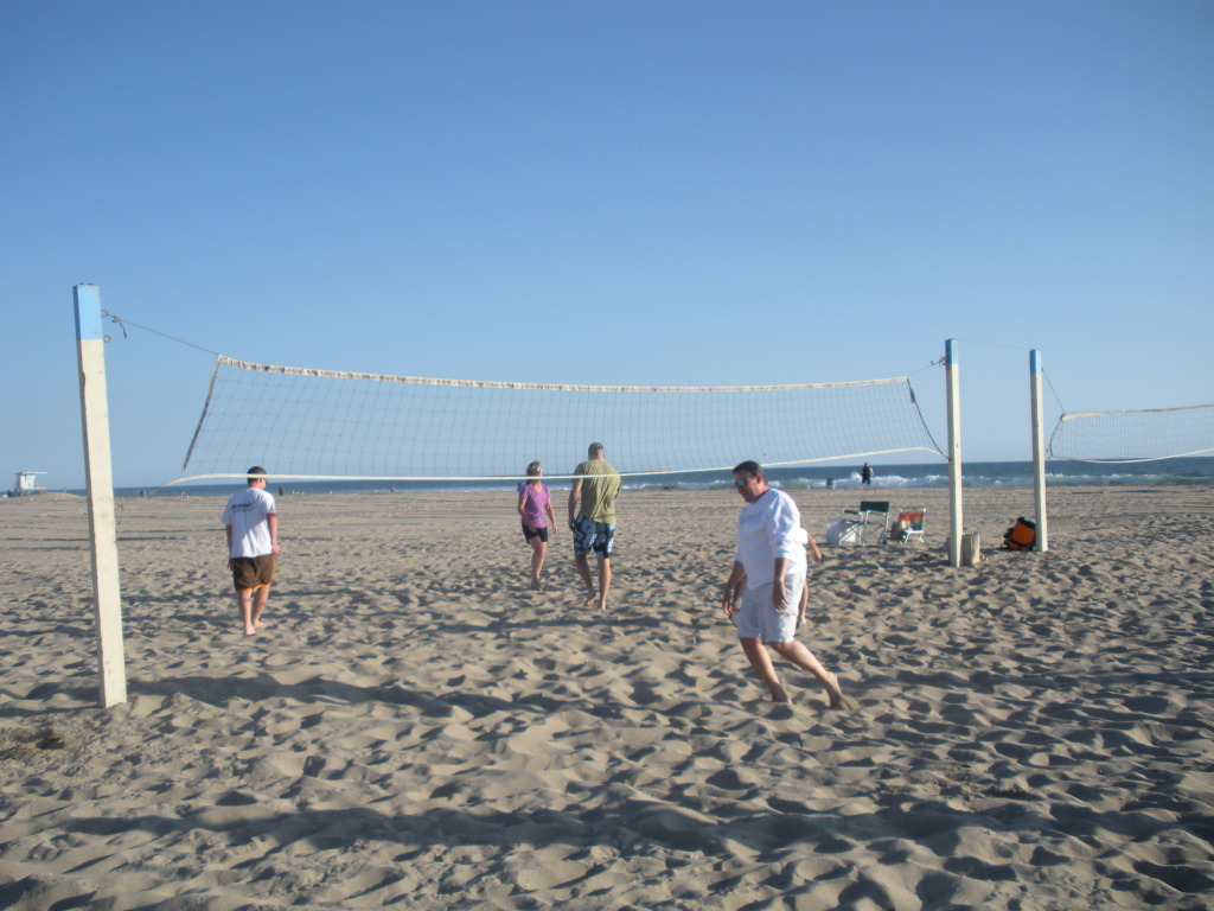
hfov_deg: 51.4
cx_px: 607
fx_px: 1263
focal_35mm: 36
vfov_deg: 39.7
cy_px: 456
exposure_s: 1/569
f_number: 3.5
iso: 64
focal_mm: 6.3
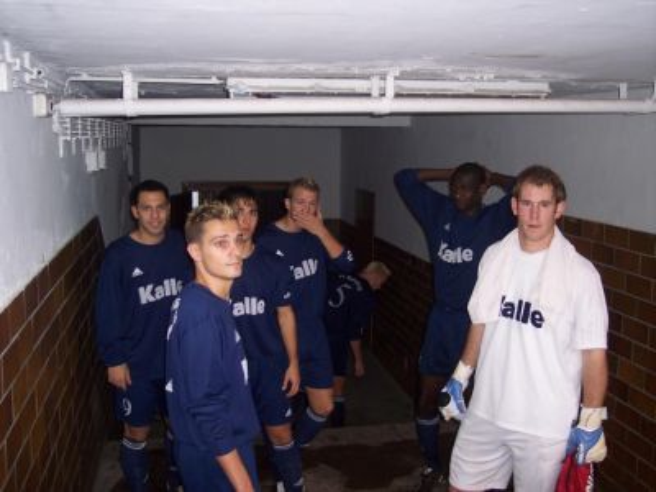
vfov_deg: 36.8
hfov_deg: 47.9
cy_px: 246
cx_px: 328
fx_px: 739
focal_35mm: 39
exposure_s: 1/60
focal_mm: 8
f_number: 2.8
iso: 100
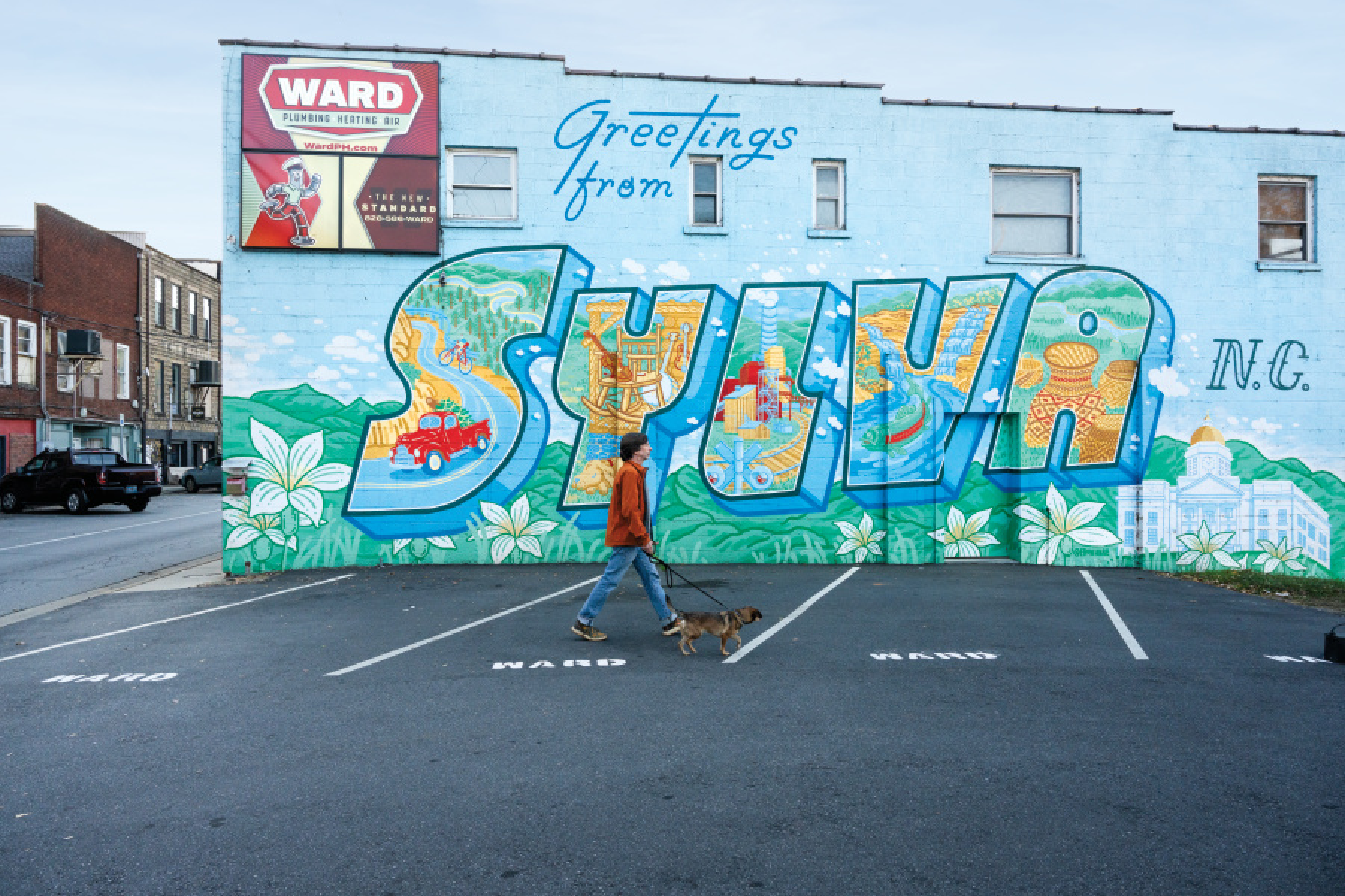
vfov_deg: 53.1
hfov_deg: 73.7
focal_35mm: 24
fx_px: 897
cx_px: 672
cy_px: 448
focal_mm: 24
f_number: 6.3
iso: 1000
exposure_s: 1/400
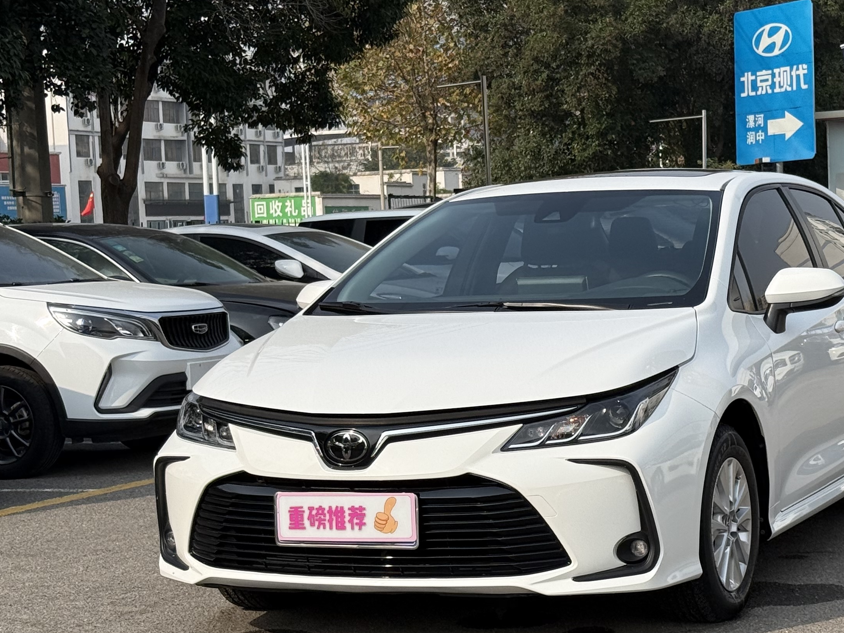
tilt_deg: -5.3
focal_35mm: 89
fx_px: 2170
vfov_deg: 16.6
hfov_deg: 22.0
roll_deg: +1.7
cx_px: 518
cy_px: 387
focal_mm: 6.76
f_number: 1.78
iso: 80
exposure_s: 1/6024
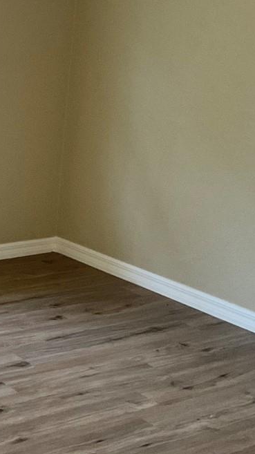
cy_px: 247
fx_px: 927
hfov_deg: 15.0
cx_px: -75
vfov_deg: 27.5
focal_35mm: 77
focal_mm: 3
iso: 160
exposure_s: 1/60
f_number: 1.8
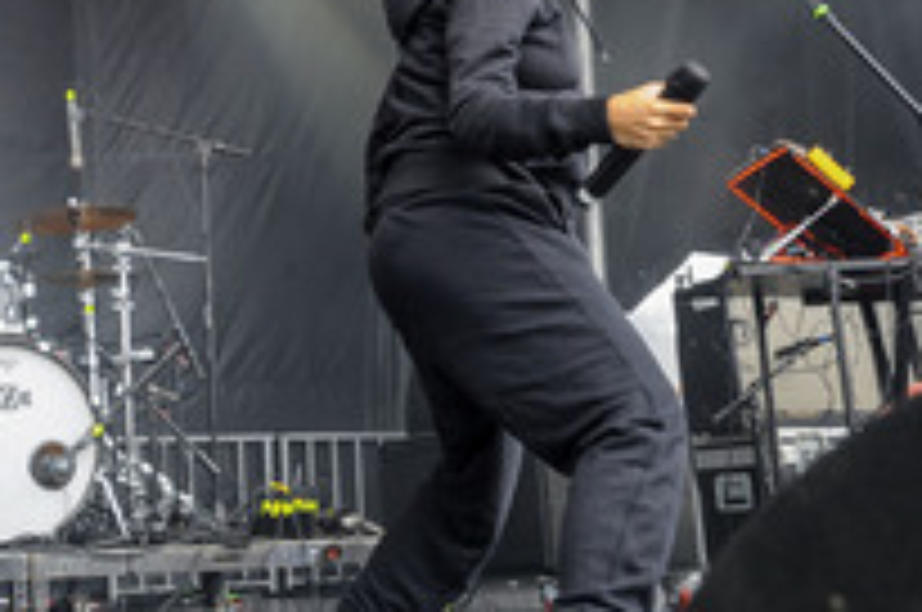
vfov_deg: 20.4
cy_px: 140
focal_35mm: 66
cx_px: 355
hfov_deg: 30.5
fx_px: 1688
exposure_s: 1/500
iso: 1250
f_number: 2.8
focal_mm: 30
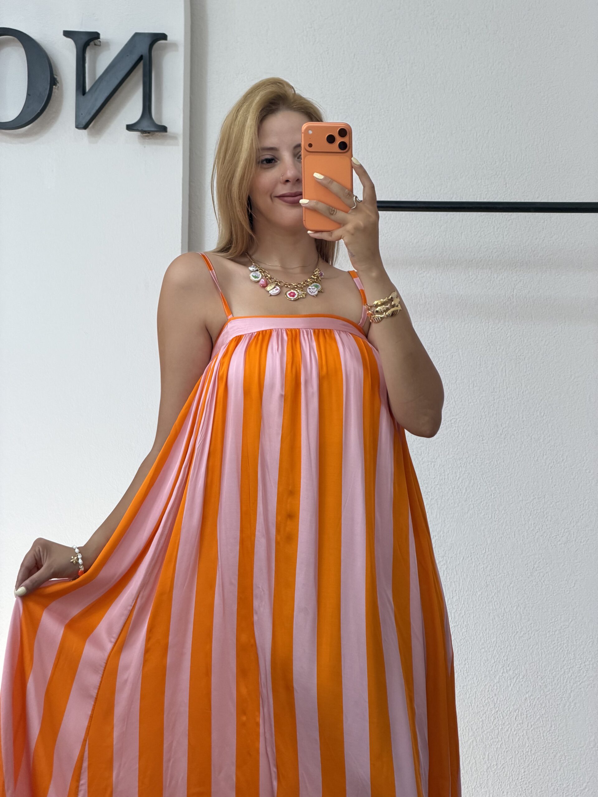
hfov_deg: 14.8
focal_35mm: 100
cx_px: 299
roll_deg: -2.0
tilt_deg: -16.6
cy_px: 398
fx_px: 2303
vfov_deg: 19.6
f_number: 2.8
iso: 160
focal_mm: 16.89
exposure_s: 1/100
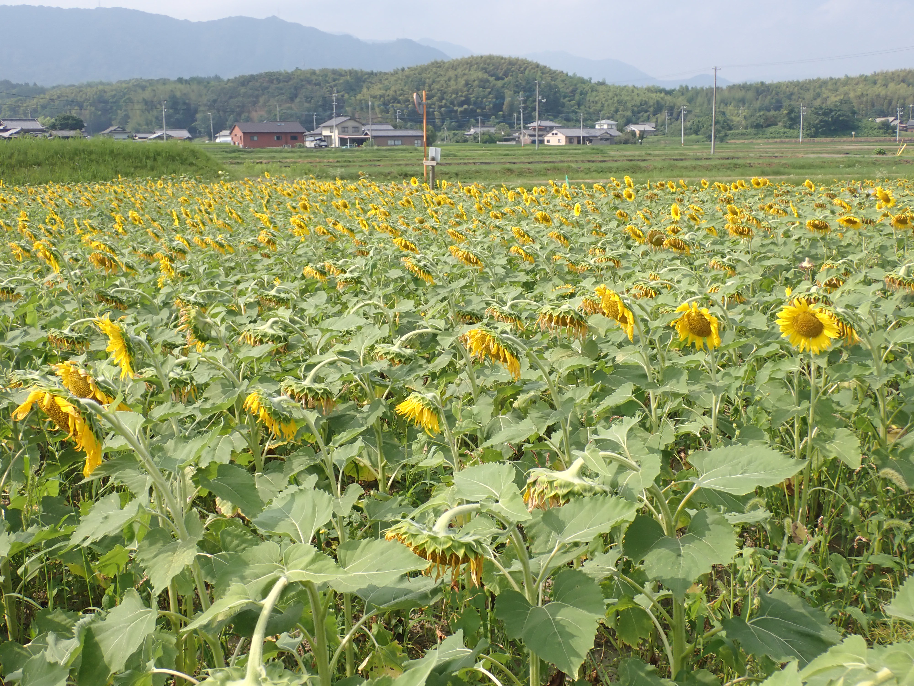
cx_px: 457
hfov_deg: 45.8
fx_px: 1083
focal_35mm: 41
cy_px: 343
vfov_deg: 35.1
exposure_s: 1/640
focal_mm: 7.31
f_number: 4
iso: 100
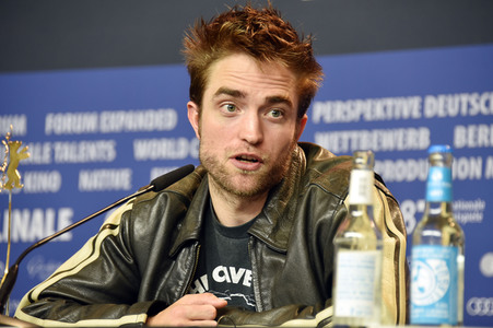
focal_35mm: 200
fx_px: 2737
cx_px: 246
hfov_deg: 10.3
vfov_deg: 6.9
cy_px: 164
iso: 1000
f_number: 5.6
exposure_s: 1/125
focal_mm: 200
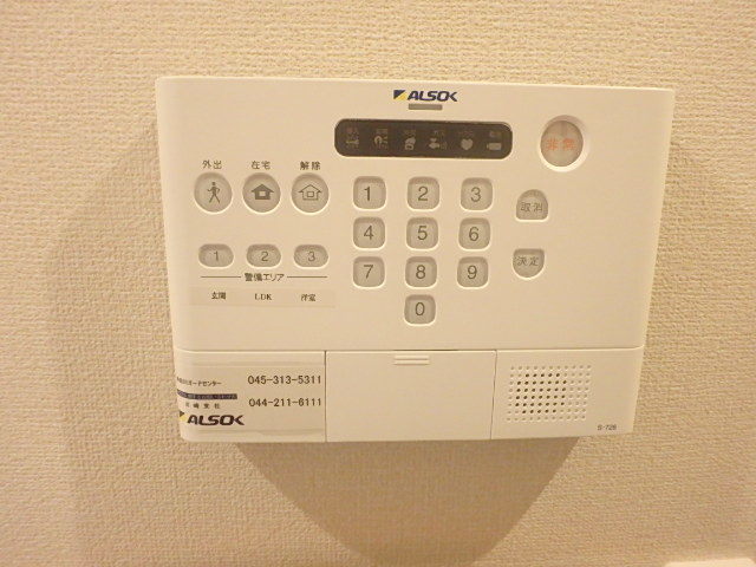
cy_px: 284
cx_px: 378
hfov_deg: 79.0
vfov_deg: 63.4
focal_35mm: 21
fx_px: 459
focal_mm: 3.7
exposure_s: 1/30
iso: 800
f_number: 3.5
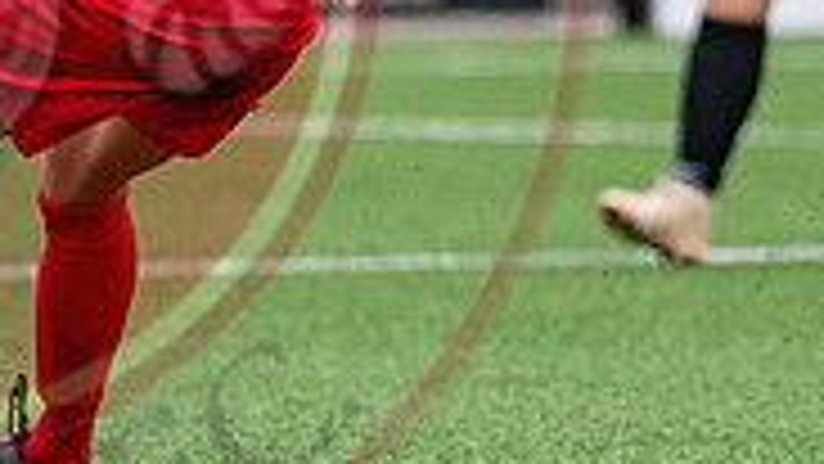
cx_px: -96
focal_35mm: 1123
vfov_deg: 1.1
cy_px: 453
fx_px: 24540
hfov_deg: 1.9
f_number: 2.1
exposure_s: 1/5000
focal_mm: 135
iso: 200
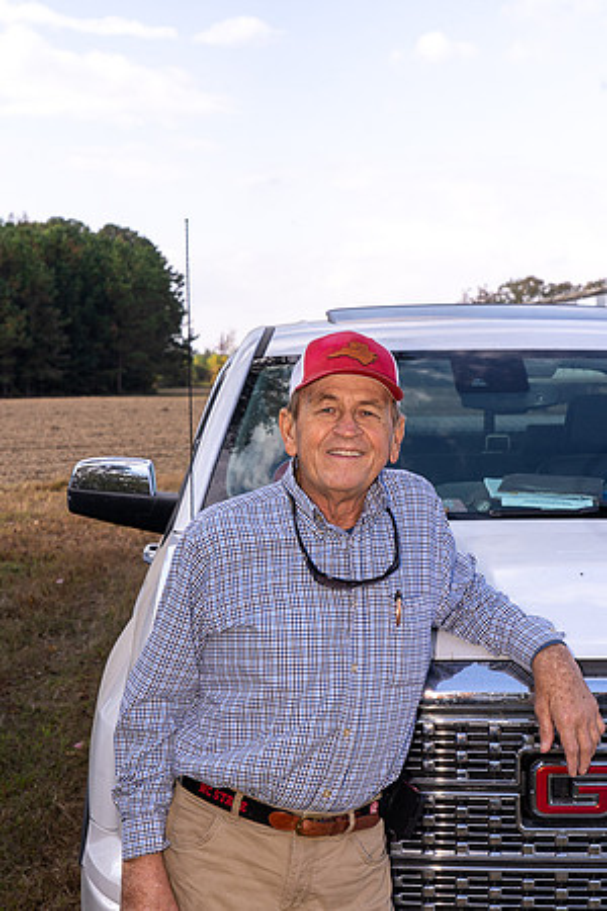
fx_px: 1669
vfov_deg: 30.5
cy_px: 456
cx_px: 304
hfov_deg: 20.6
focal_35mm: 66
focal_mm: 66
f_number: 11
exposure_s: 1/250
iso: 250
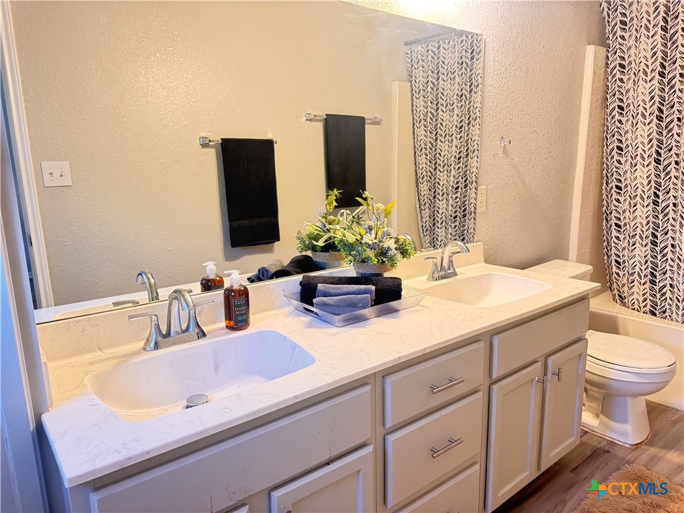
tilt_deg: -12.0
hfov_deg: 71.6
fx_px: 474
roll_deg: +0.5
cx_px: 342
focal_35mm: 24
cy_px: 256
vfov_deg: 56.8
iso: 500
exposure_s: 1/60
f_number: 1.78
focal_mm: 6.76
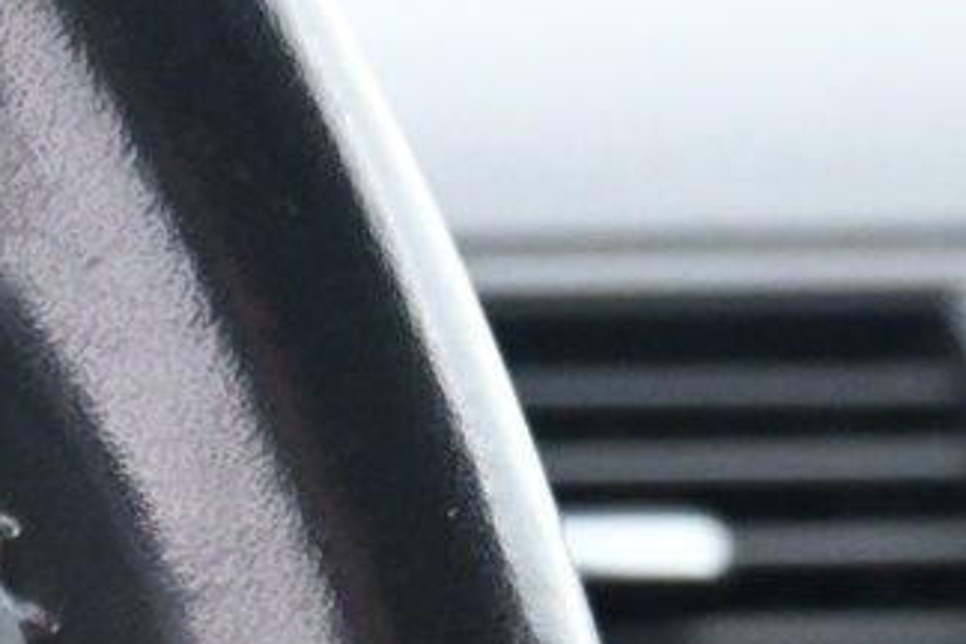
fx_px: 3220
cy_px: 1530
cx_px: -528
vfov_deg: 10.0
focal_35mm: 120
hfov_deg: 15.6
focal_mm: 16
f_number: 3.5
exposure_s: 1/40
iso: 4000
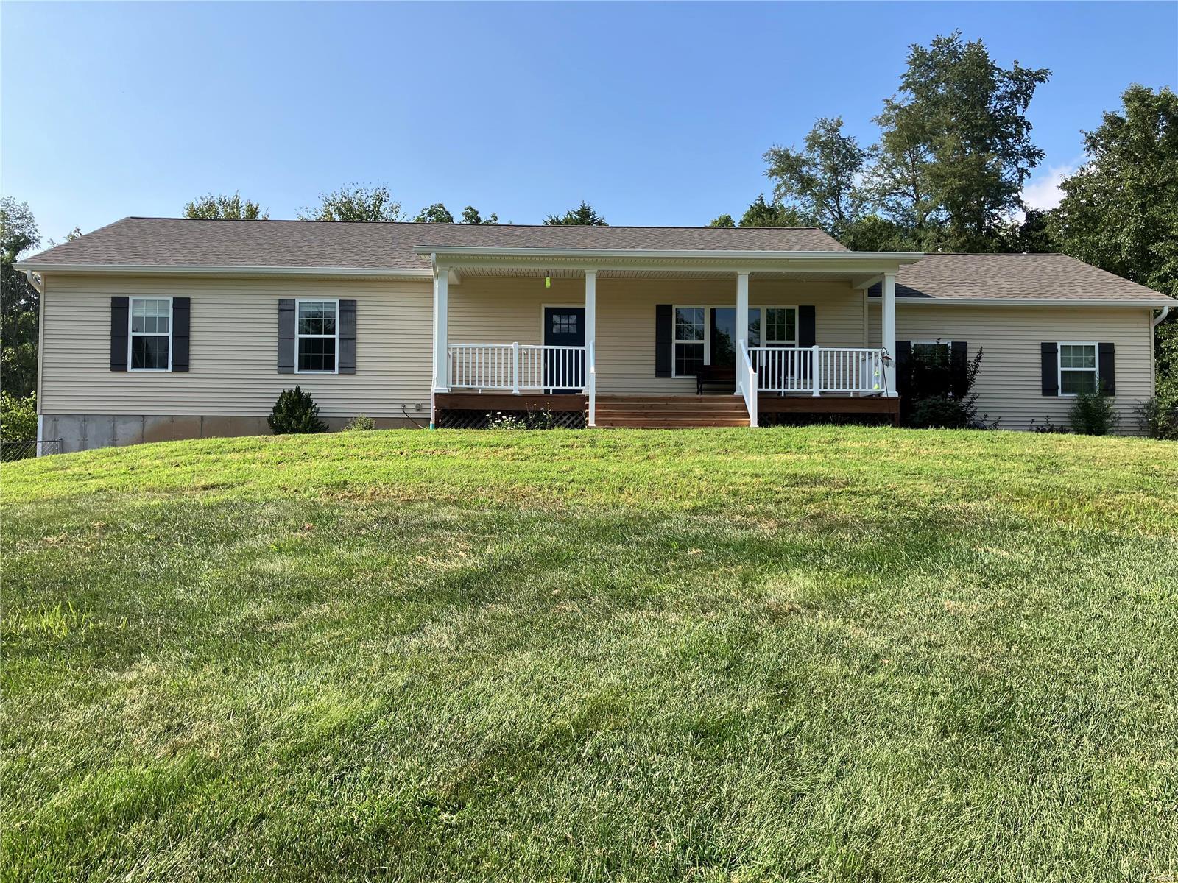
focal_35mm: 28
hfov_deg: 63.4
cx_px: 589
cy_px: 442
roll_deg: +0.1
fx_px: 953
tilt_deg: +0.6
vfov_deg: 49.7
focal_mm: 3.99
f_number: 1.8
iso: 32
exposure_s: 1/1185
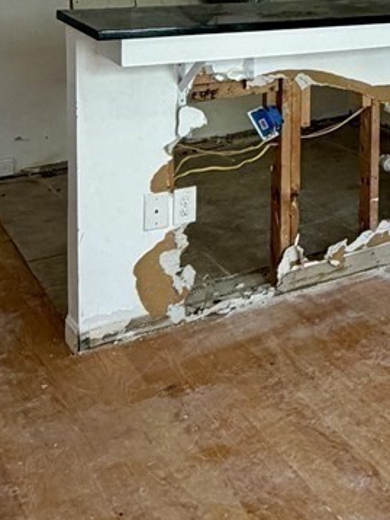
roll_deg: -2.1
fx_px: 900
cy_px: -9
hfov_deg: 22.2
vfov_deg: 29.8
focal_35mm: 60
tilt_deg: -5.2
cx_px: 494
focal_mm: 2.22
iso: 250
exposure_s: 1/120
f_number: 2.2
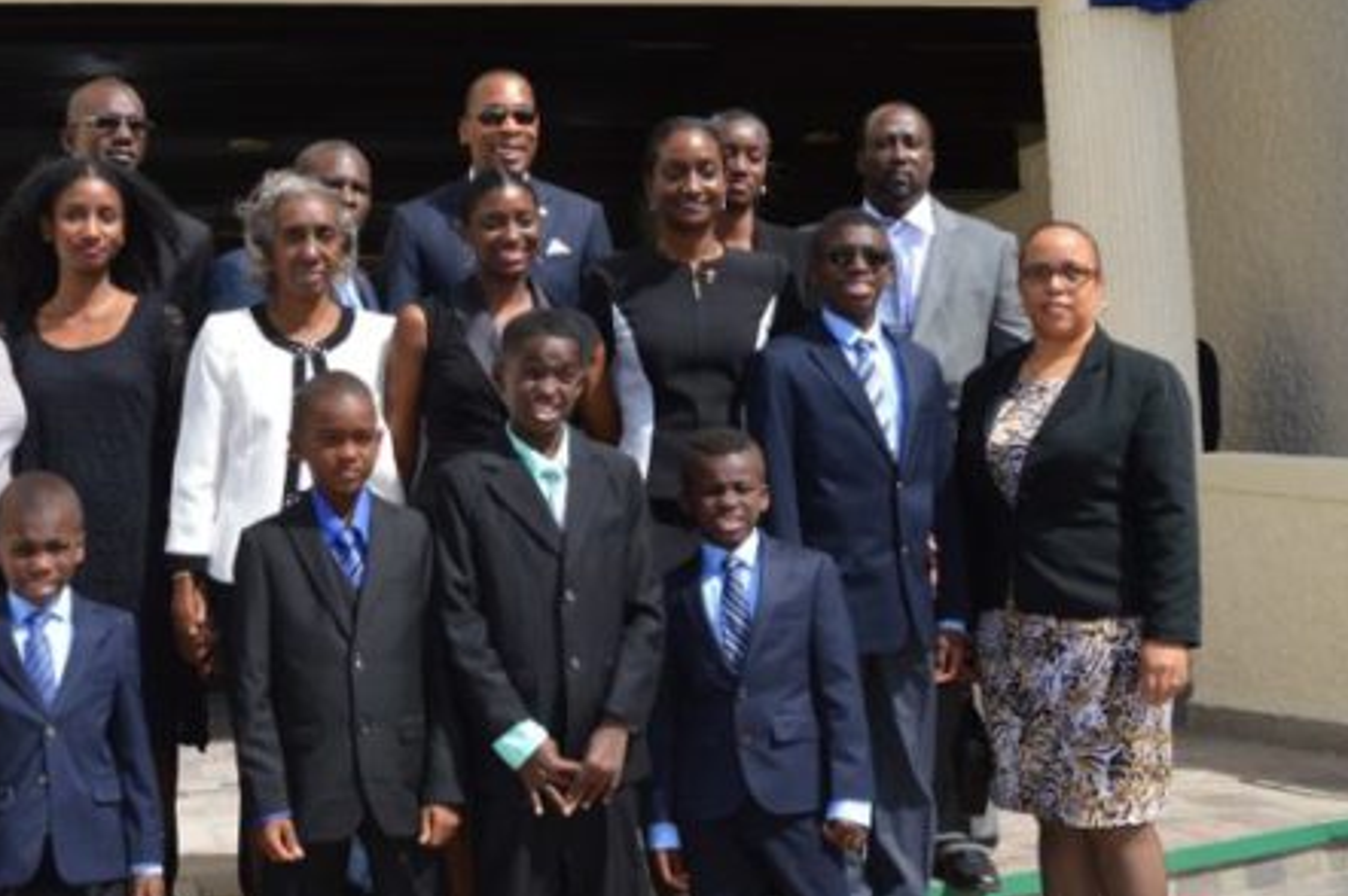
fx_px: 2095
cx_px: 503
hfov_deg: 35.5
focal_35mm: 56
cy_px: 361
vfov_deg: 24.1
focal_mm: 22
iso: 100
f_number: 10
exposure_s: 1/200
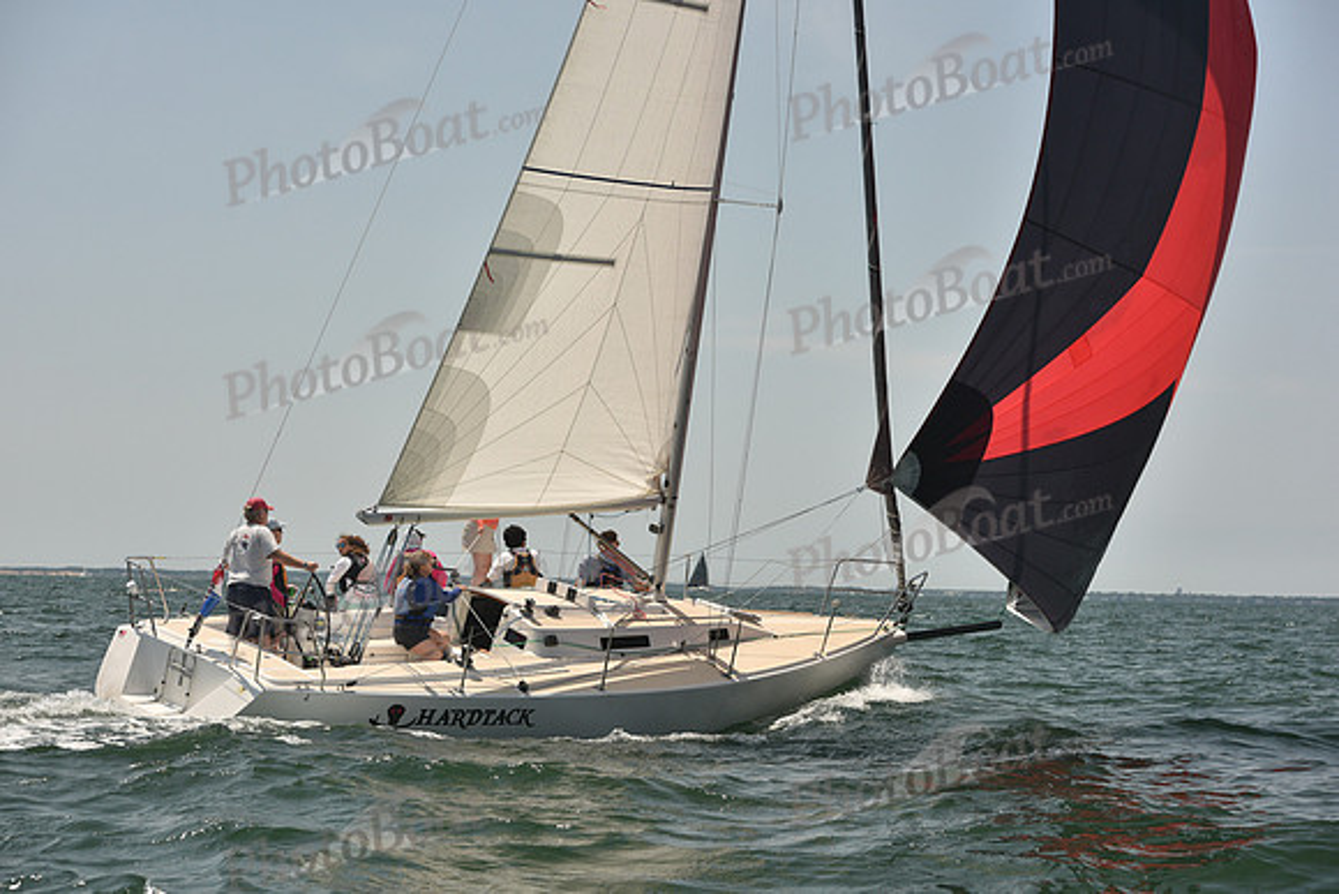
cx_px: 670
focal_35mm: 70
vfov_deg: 19.5
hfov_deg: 28.8
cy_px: 447
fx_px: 2604
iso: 320
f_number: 8
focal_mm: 70
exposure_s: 1/1000
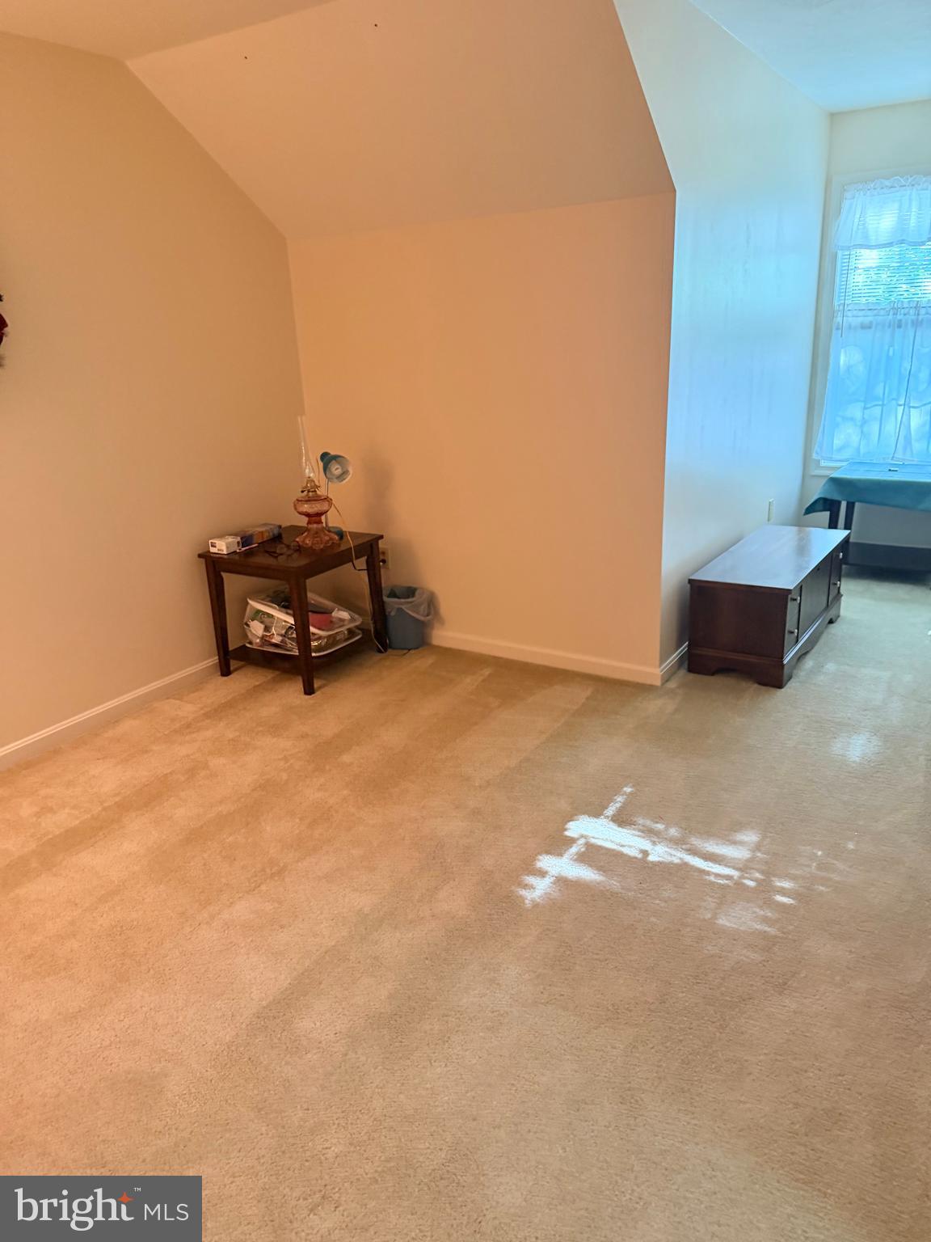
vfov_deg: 71.6
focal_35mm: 24
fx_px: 861
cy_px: 621
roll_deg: +4.4
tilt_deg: -19.5
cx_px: 466
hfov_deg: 56.8
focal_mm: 6.76
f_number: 1.78
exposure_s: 1/60
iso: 400
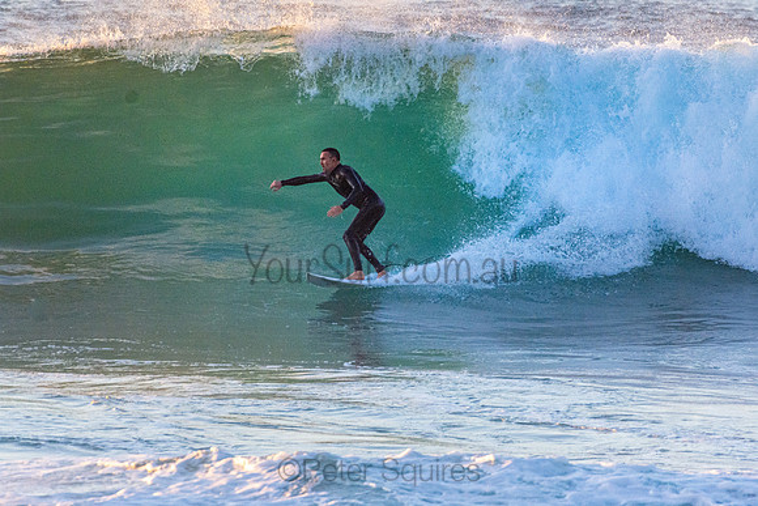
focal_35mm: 750
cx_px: 379
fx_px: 15795
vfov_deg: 1.8
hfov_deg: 2.7
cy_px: 253
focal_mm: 500
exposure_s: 1/1600
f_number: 5.6
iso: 2000
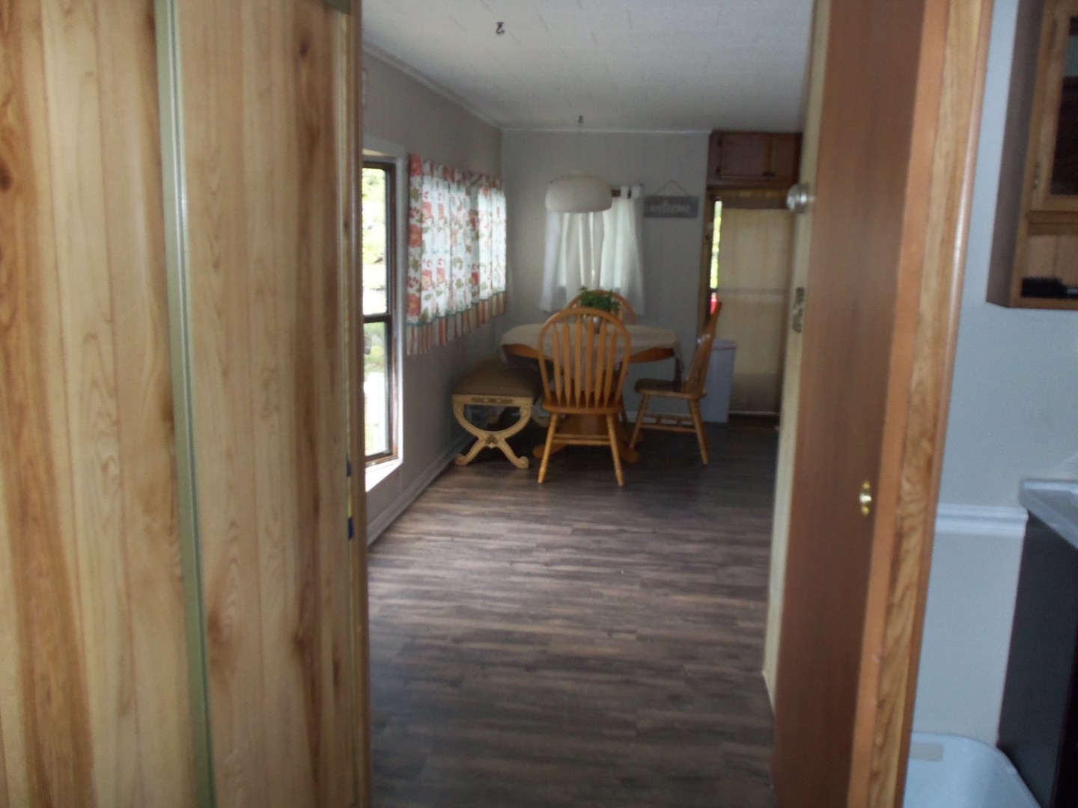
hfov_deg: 63.4
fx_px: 872
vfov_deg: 49.7
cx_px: 539
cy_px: 404
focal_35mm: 28
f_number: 3.3
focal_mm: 5.1
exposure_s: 1/60
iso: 200
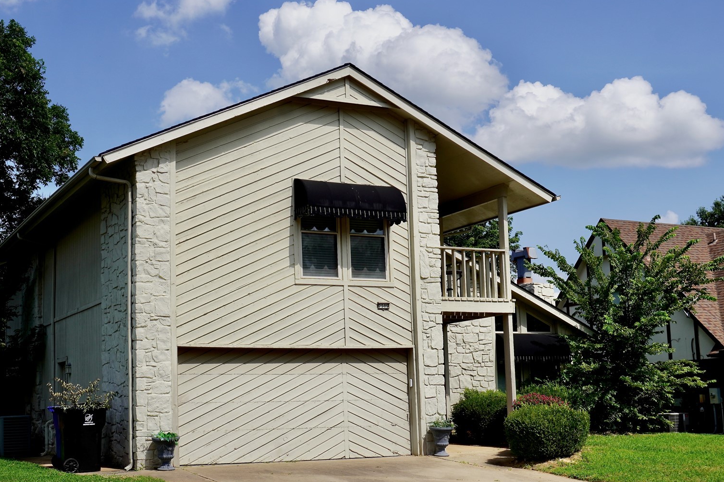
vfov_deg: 26.6
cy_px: 274
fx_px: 1019
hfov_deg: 39.0
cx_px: 308
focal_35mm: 51
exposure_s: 1/250
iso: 100
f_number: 11
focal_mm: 25
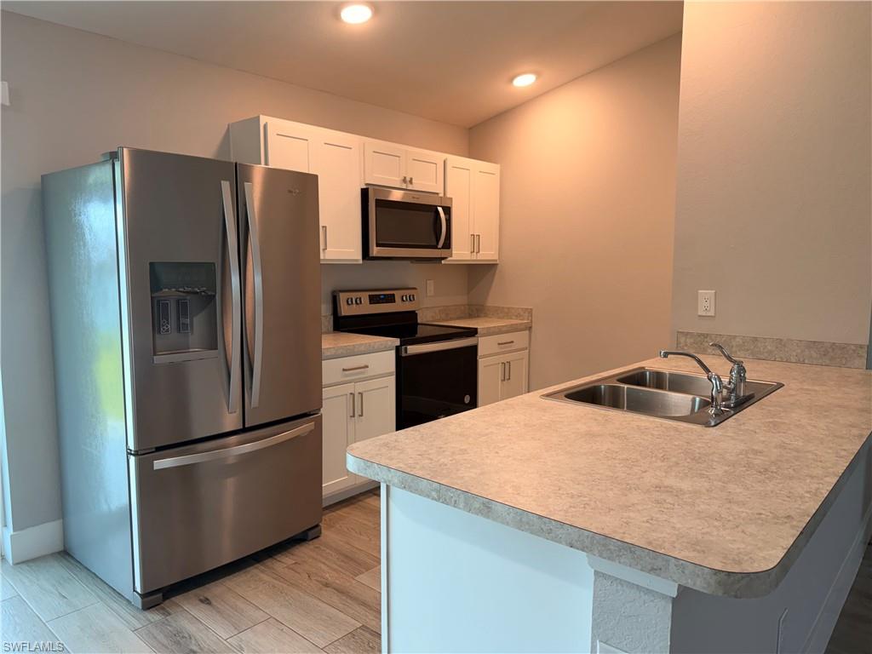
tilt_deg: -7.0
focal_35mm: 24
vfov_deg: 56.8
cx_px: 436
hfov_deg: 71.6
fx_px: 605
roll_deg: +0.1
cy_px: 327
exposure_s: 1/120
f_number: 1.78
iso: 125
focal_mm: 6.76
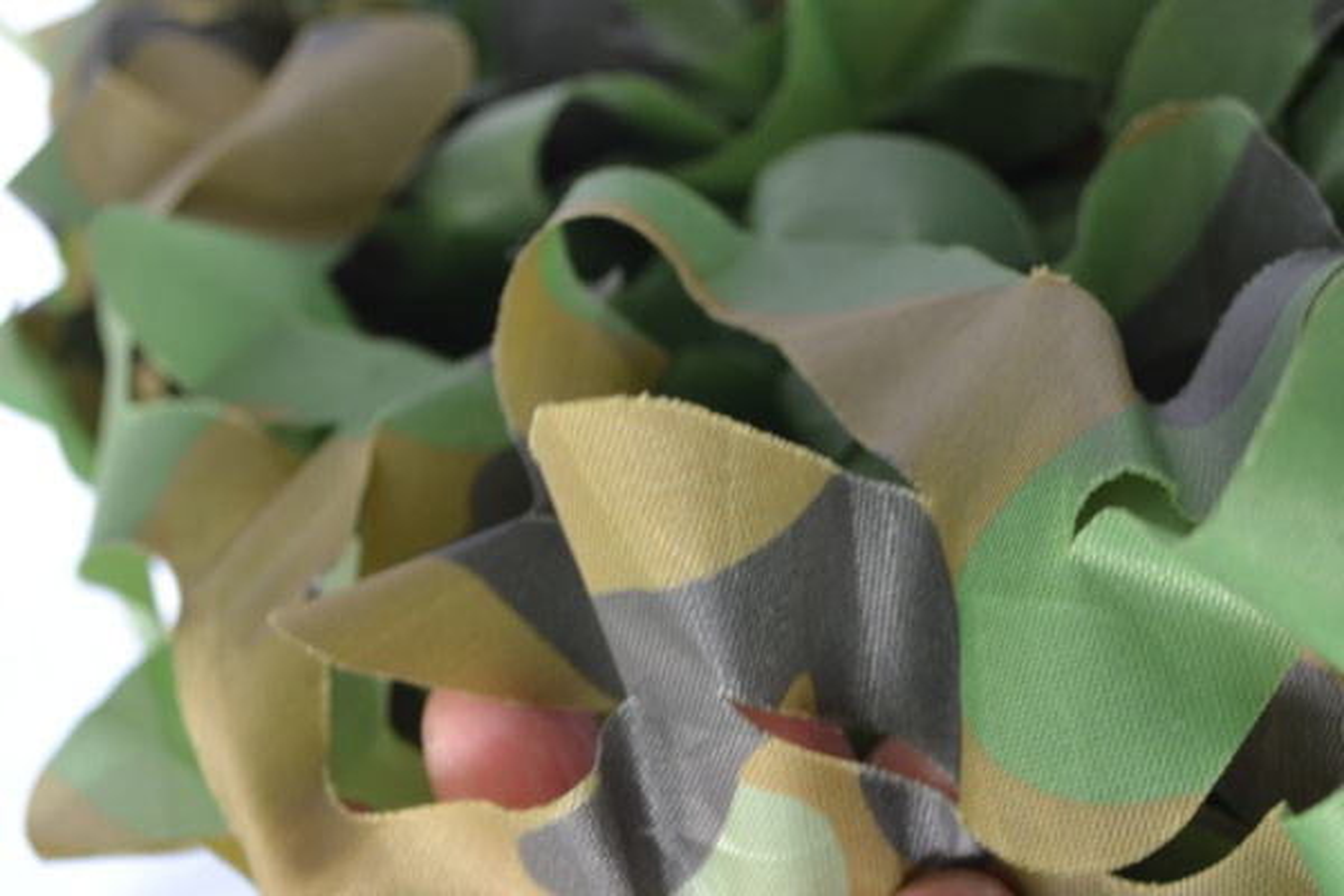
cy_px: 448
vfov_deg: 30.8
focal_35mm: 44
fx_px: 1624
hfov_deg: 45.0
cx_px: 672
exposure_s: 1/25
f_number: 4.5
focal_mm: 29
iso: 400
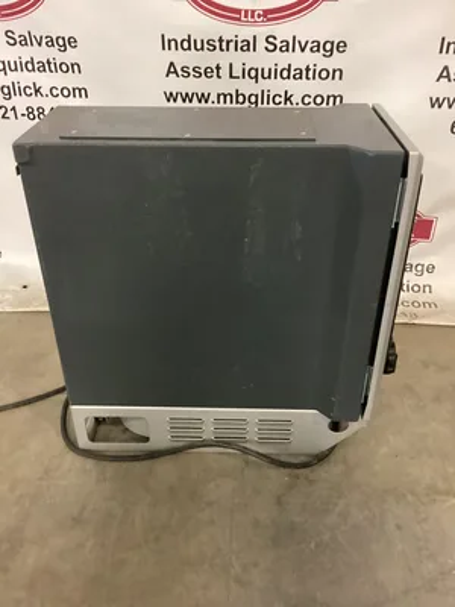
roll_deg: +2.1
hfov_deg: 45.4
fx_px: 543
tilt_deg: -32.6
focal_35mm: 31
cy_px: 304
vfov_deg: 58.4
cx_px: 228
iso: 640
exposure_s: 1/25
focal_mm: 3.3
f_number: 2.4
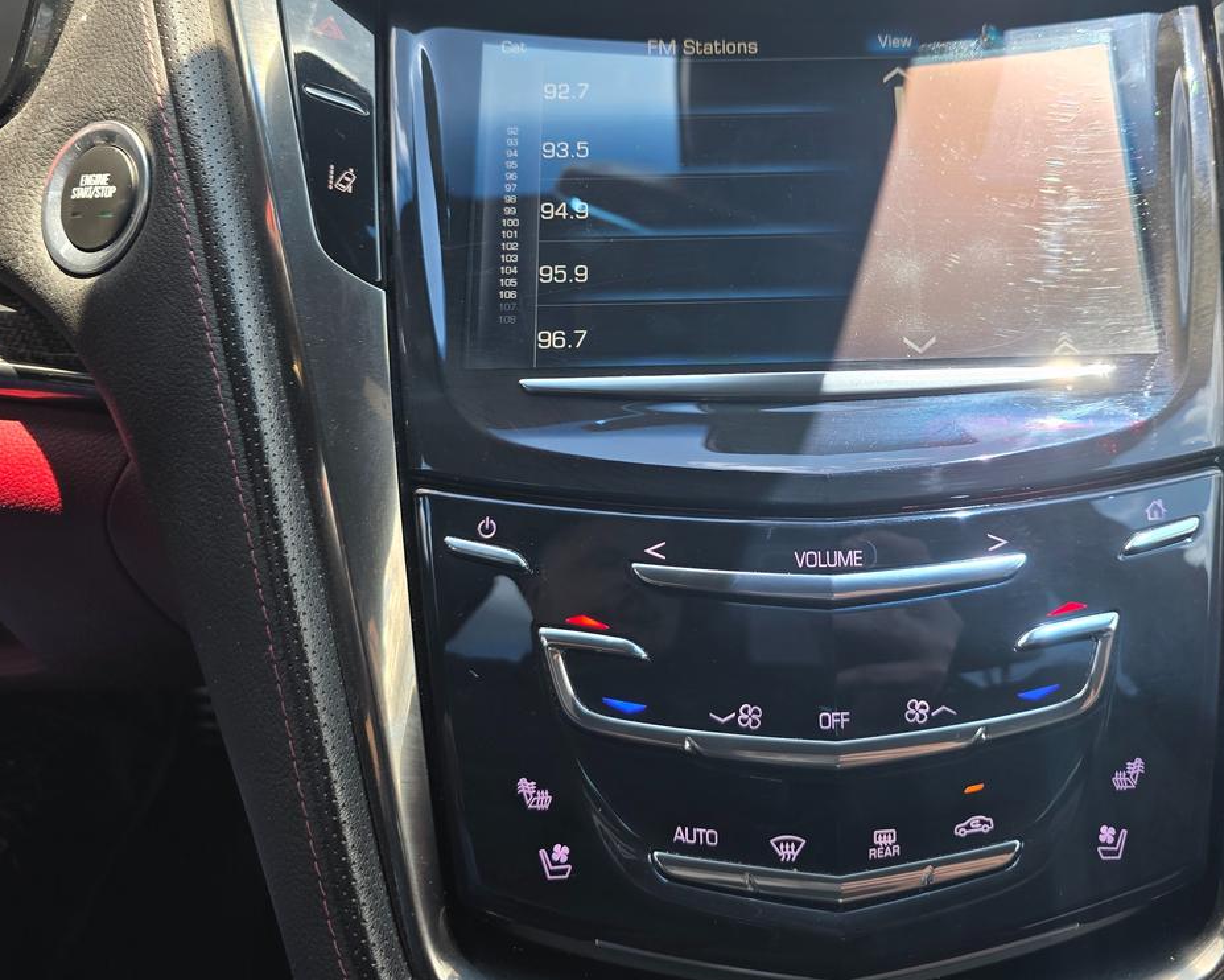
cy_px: 399
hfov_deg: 56.6
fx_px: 1123
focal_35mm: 31
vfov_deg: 46.9
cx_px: 750
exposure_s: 1/120
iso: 20
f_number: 1.7
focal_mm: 6.3
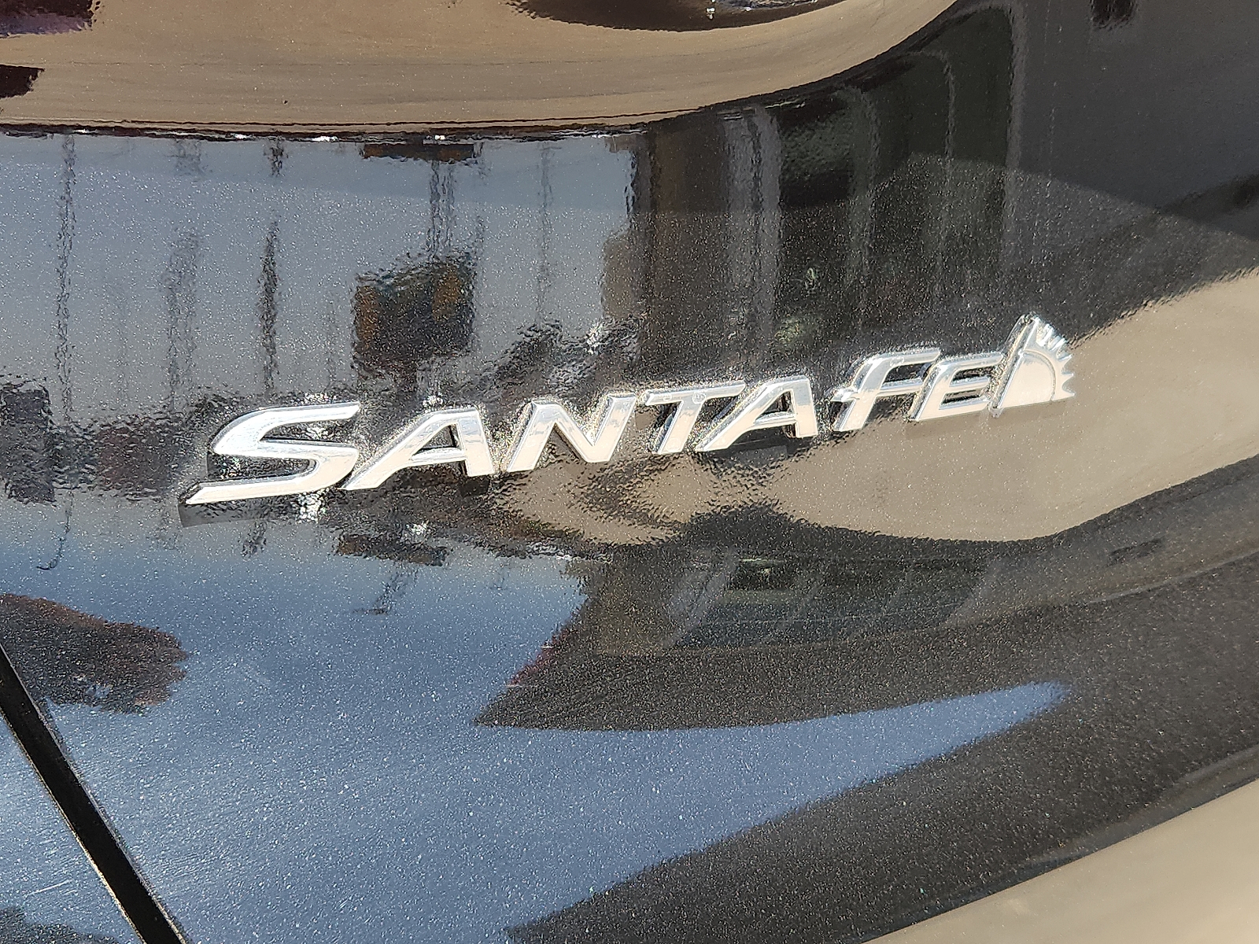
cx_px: 630
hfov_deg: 73.9
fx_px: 837
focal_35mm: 23
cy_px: 472
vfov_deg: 58.9
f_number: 1.8
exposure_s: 1/370
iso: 50
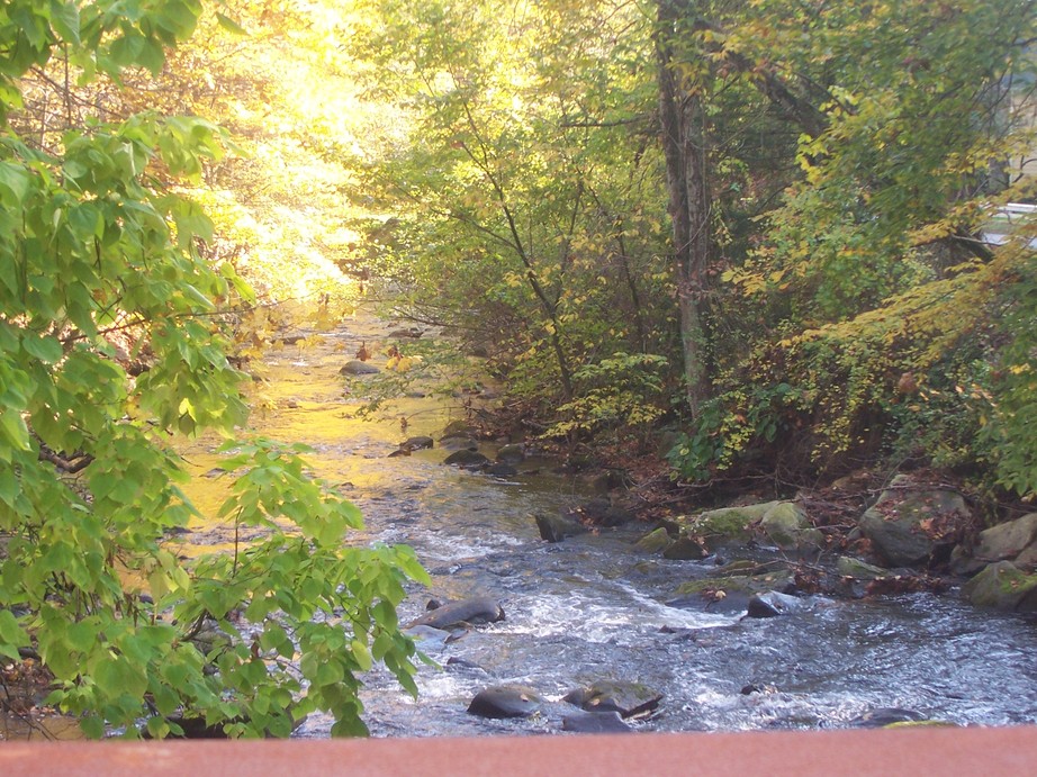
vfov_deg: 17.2
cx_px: 518
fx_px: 2576
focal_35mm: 86
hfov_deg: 22.8
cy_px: 388
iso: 140
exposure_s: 1/90
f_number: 3.4
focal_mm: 14.7
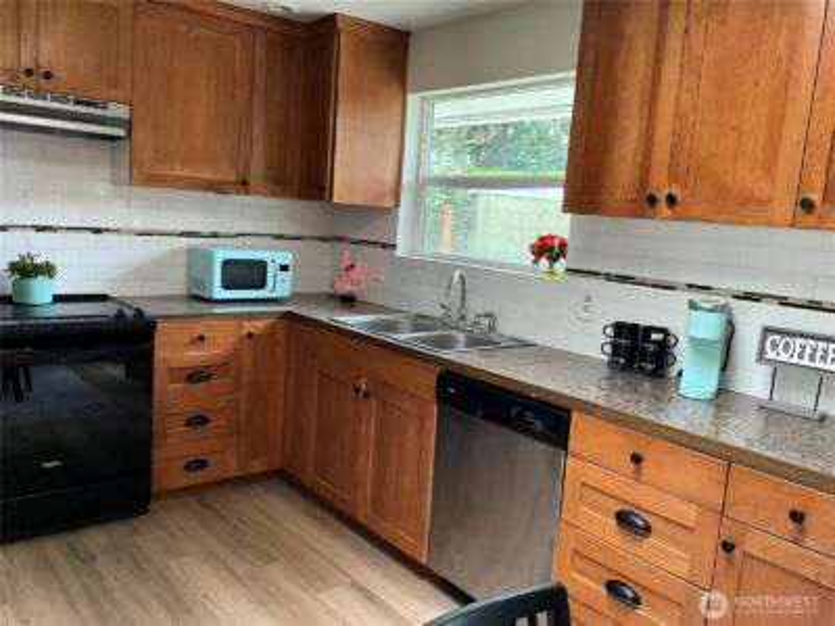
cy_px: 313
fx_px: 700
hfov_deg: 61.7
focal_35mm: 29
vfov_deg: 48.2
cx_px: 418
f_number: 1.8
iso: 160
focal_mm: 3
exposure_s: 1/60
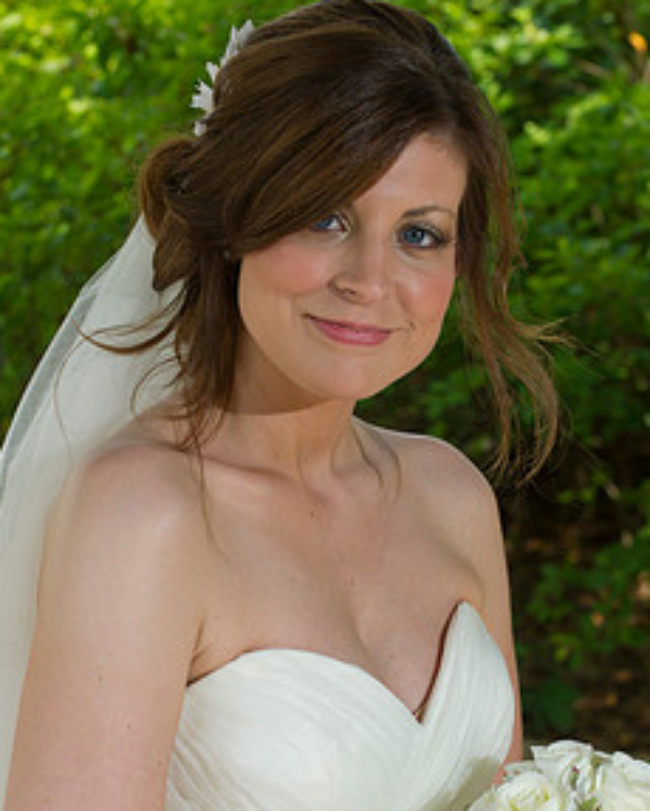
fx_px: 3459
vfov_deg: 13.4
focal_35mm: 144
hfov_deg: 10.7
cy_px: 551
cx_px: 304
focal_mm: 98
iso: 500
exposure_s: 1/200
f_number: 6.3
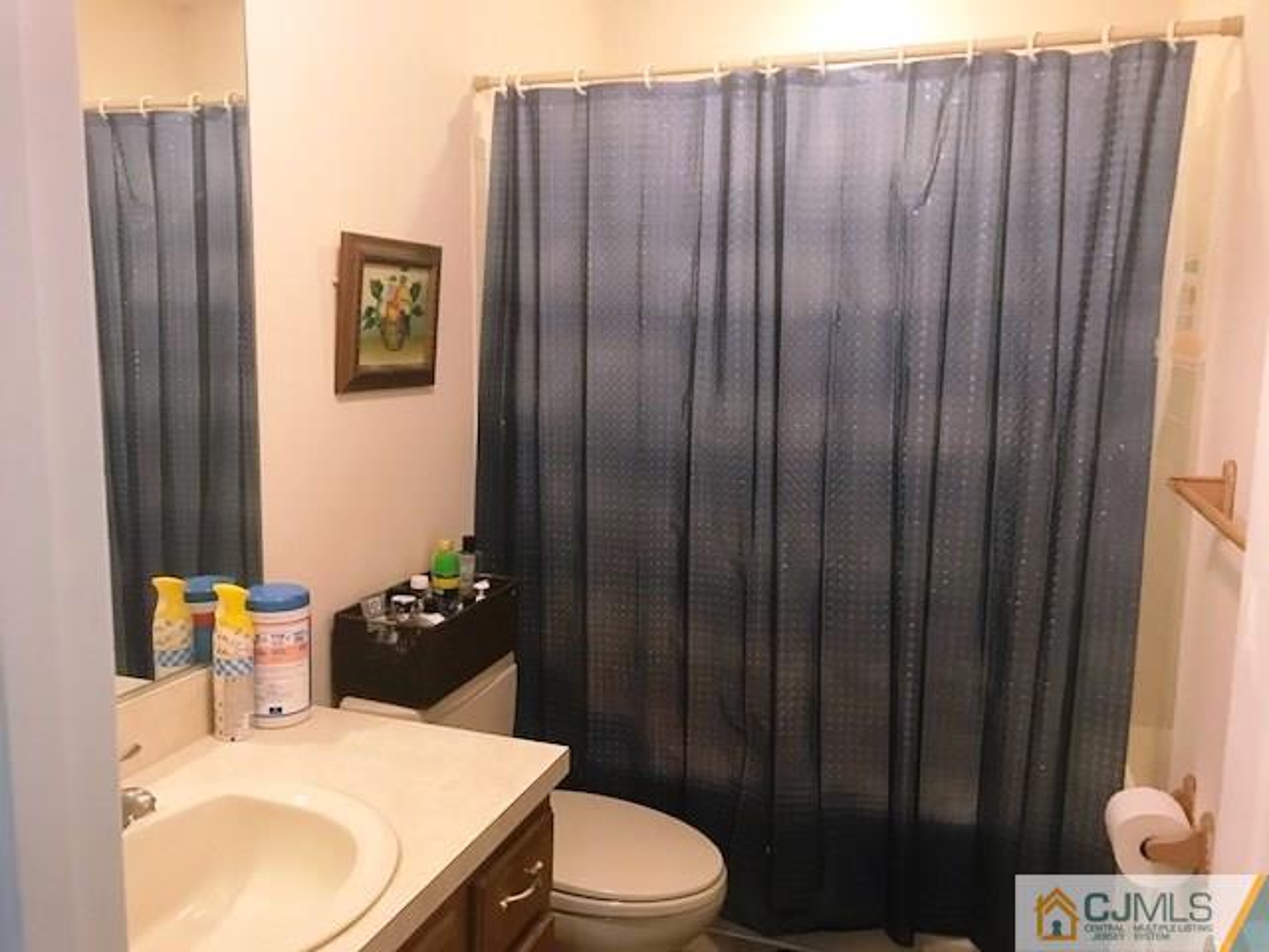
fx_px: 1026
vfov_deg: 49.7
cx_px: 634
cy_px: 476
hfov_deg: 63.4
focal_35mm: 28
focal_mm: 3.99
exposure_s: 1/15
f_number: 1.8
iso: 80
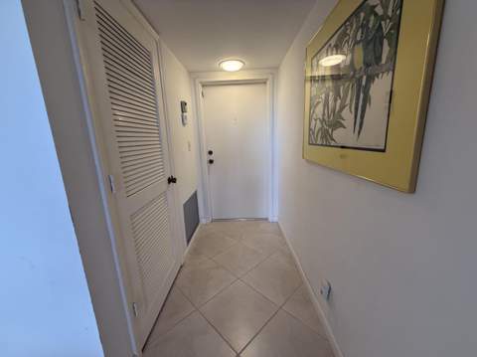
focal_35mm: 14
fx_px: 193
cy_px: 178
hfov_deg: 102.1
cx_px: 238
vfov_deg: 85.6
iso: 200
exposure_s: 1/60
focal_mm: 2.22
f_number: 2.2
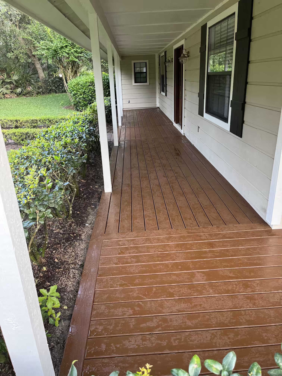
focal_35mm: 26
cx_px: 141
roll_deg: +3.5
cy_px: 188
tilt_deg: -21.6
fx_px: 282
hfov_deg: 53.1
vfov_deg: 67.3
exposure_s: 1/107
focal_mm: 5.1
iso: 125
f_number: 1.6
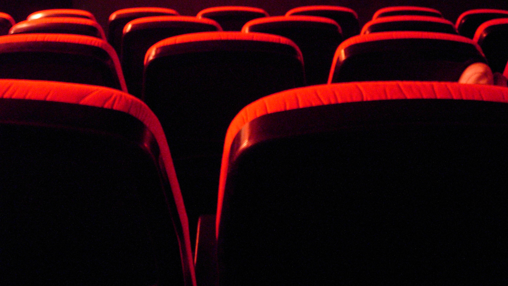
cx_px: 252
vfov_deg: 28.3
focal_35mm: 42
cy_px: 126
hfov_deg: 48.4
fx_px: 566
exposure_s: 1
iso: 400
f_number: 2.8
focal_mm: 7.8
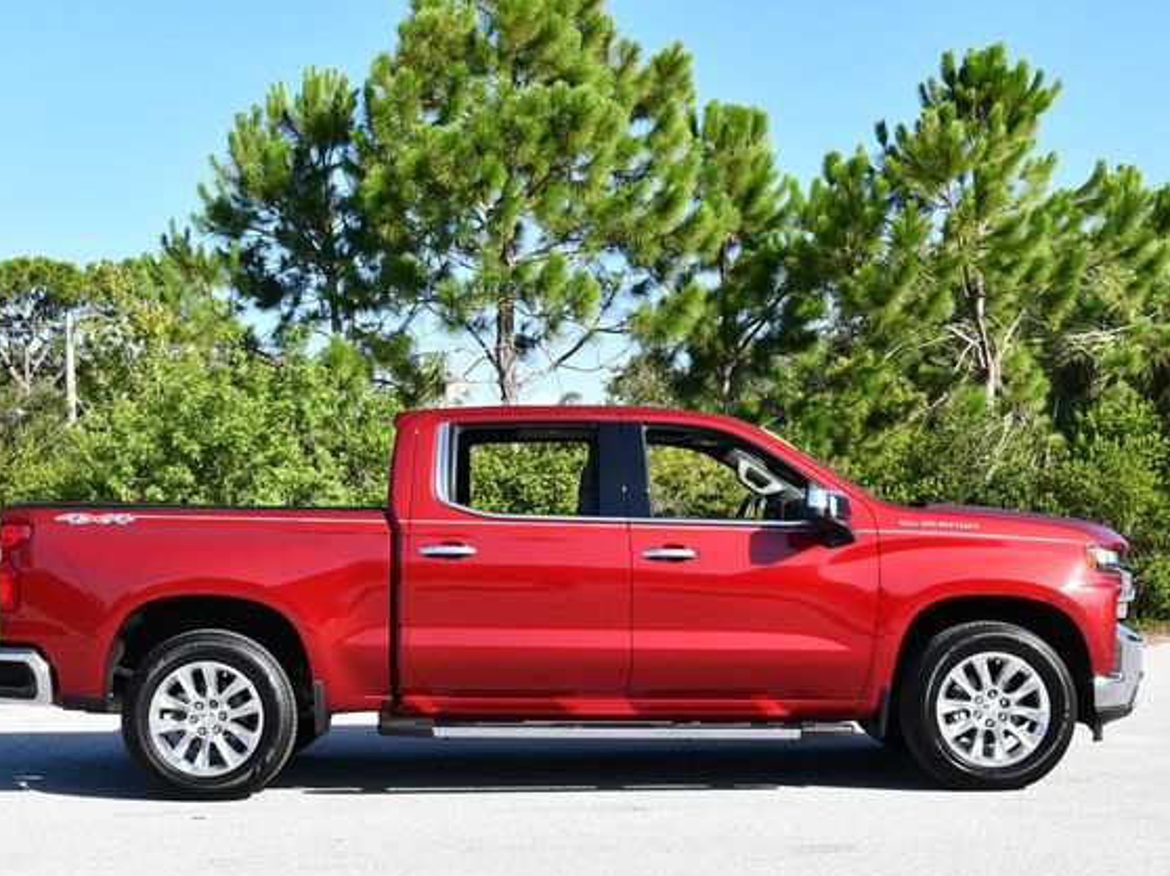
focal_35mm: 53
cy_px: 446
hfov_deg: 36.2
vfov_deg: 27.5
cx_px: 549
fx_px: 1791
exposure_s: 1/250
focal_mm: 24
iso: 200
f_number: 7.1
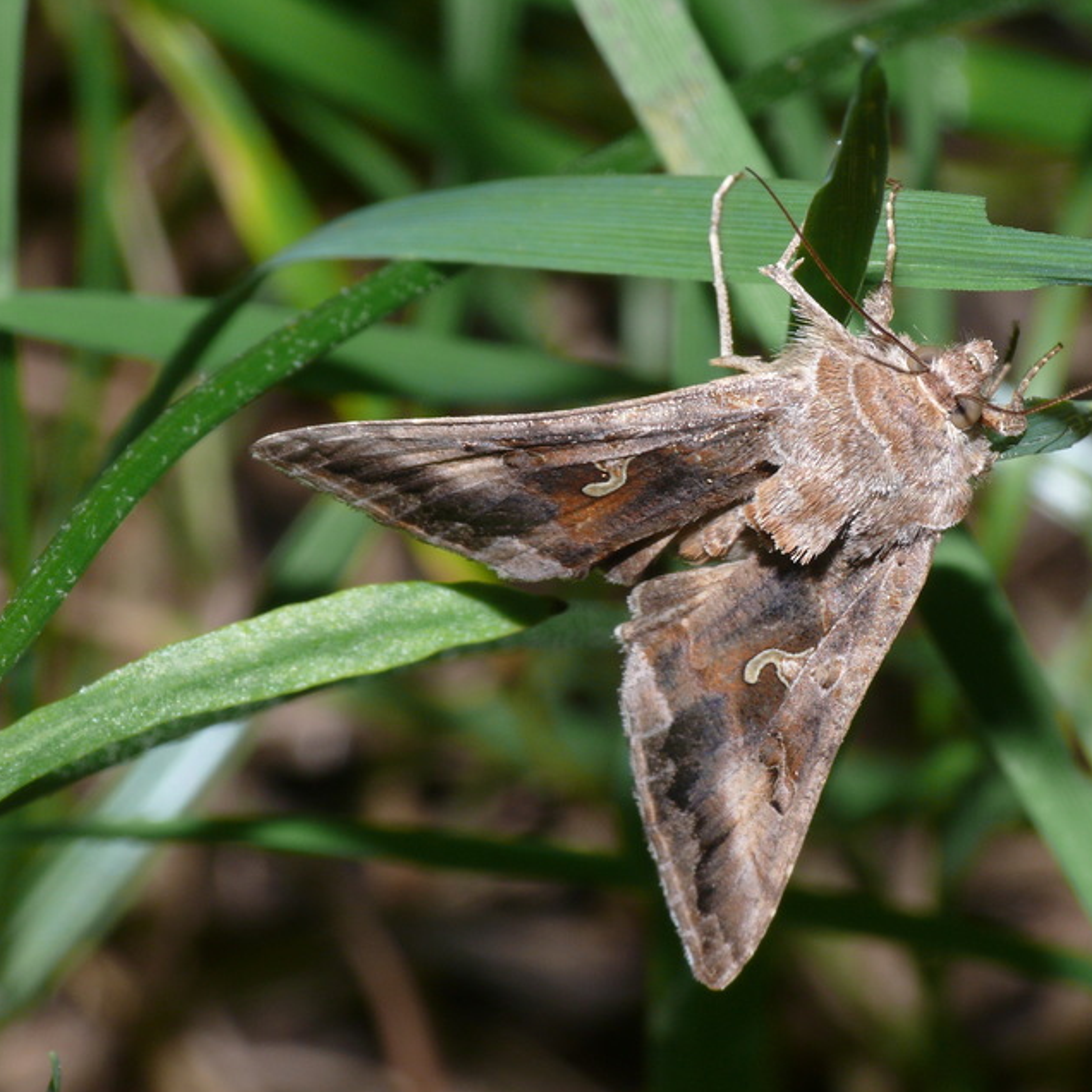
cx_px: 695
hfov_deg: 9.1
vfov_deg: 9.1
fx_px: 6853
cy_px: 546
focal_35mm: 192
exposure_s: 1/640
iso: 100
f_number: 11
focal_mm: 34.2
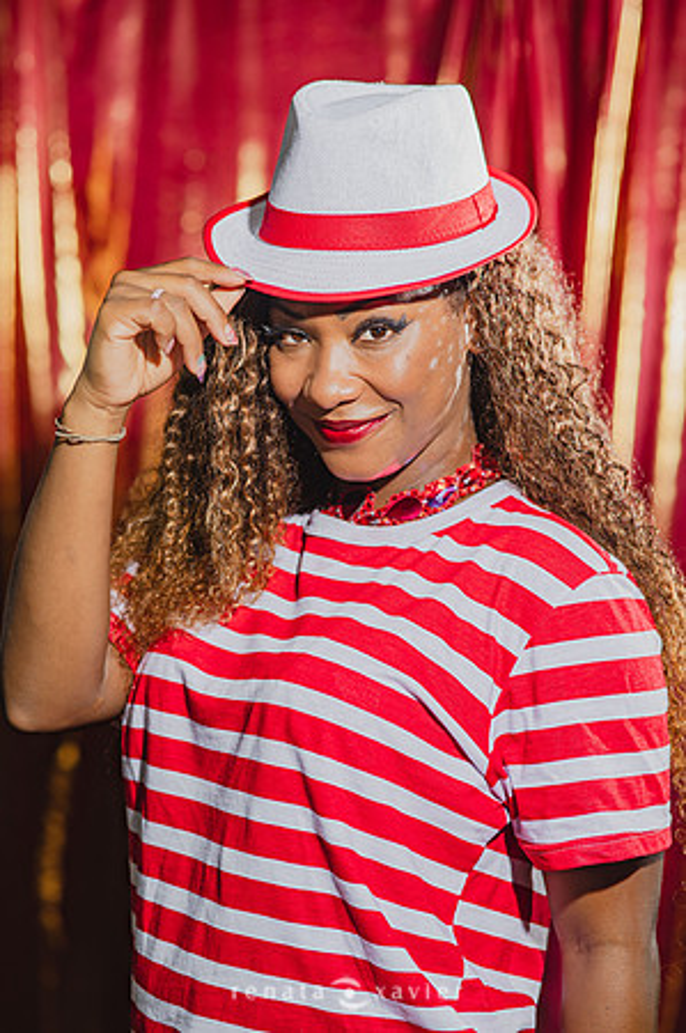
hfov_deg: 16.0
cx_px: 343
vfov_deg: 23.9
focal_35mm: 85
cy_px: 516
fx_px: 2435
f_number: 2.5
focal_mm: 85
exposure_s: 1/200
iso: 125
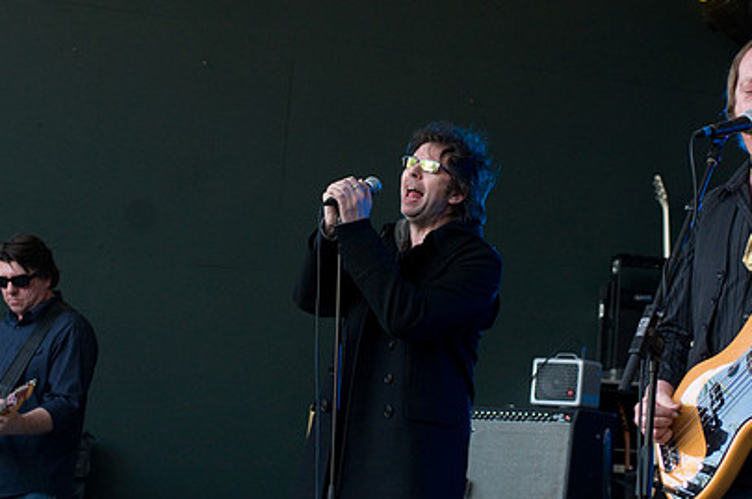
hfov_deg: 19.8
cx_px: 447
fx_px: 2149
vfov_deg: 13.3
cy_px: 225
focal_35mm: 103
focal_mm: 48
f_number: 4
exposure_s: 1/250
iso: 640
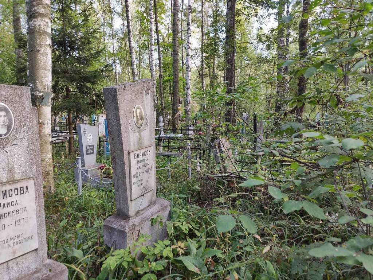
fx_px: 280
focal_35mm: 26
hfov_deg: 67.3
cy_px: 140
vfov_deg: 53.1
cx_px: 186
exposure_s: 1/100
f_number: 1.75
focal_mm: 4.77
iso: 196
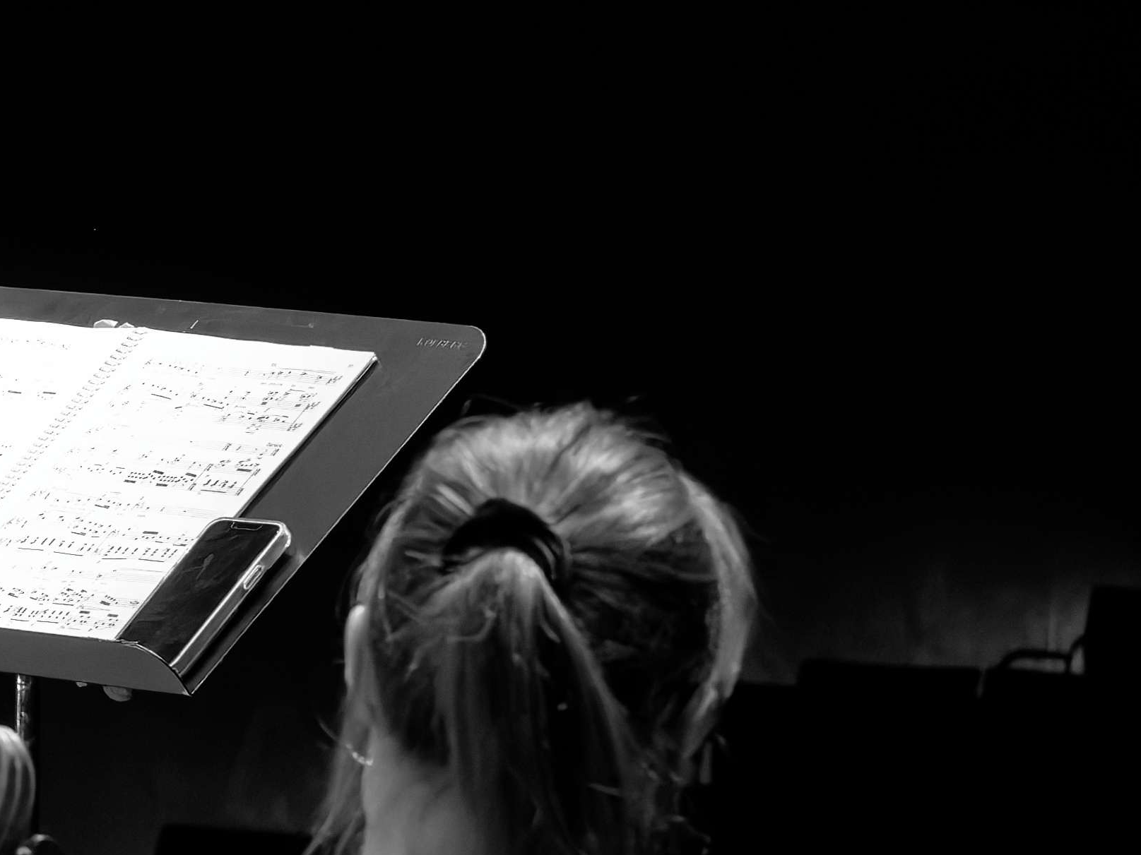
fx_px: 11338
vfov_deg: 4.3
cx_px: -619
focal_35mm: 344
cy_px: 68
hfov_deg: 5.7
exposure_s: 1/100
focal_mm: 70
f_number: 7.1
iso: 6400
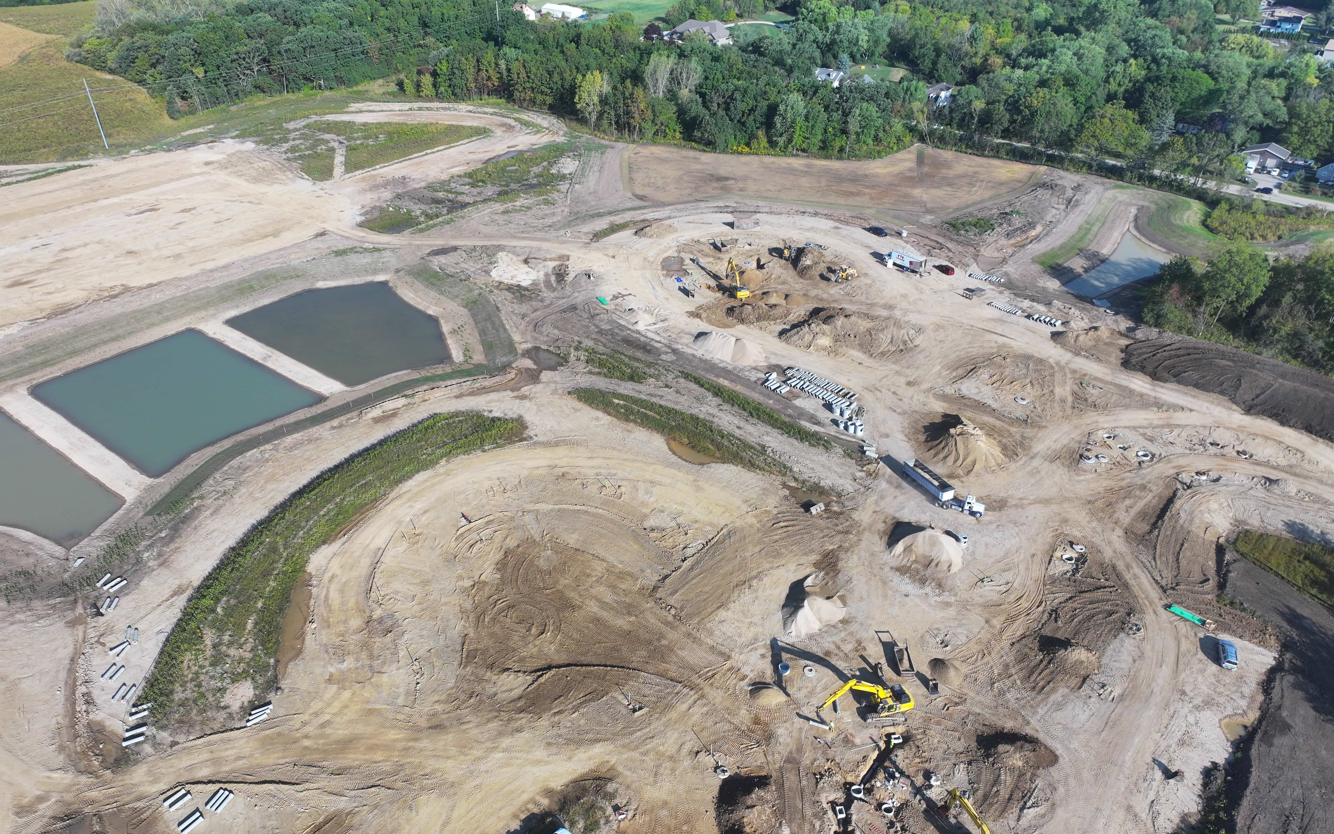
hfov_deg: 70.4
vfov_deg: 47.3
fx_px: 945
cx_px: 669
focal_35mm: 26
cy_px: 504
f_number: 2.8
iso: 100
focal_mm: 12.29
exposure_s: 1/1250
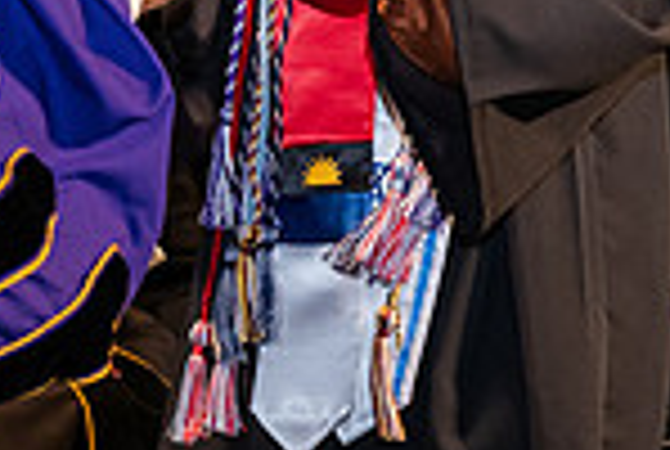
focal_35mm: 233
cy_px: -200
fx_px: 4345
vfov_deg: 5.9
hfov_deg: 8.8
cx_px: -22
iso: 1600
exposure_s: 1/200
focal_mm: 60
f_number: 6.3
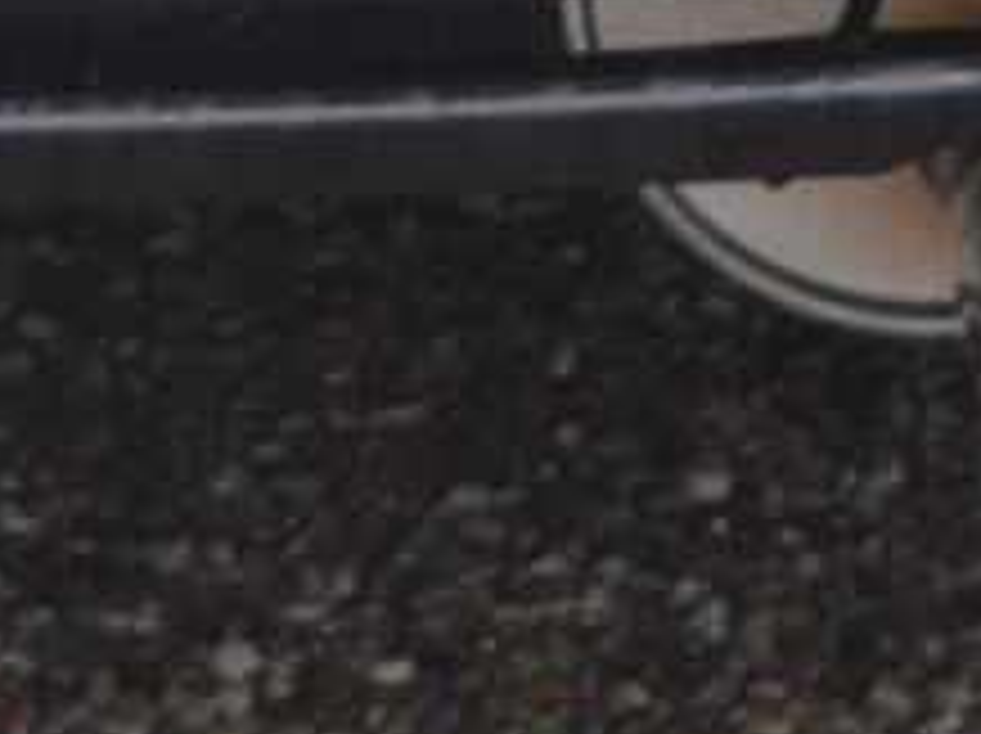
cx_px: -333
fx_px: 12229
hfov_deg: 4.6
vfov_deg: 3.4
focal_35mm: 432
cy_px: -1572
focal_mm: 34
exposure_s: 1/80
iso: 400
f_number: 4.5
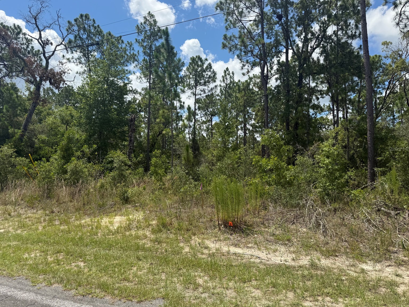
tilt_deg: +5.3
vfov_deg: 54.9
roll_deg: +0.1
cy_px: 149
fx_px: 295
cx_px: 200
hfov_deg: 69.4
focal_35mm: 25
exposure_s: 1/4405
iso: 80
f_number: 1.78
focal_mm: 6.76
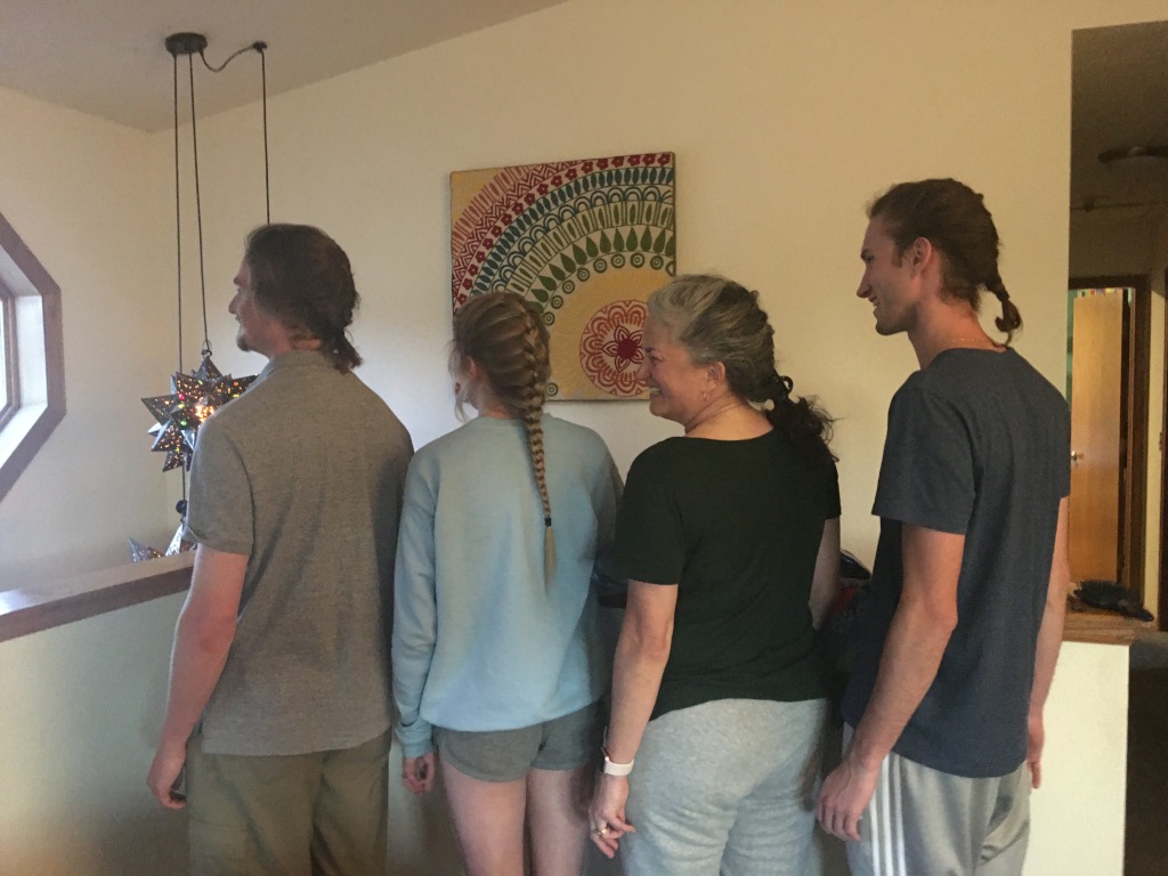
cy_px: 438
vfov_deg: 48.2
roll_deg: +0.5
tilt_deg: -1.7
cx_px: 584
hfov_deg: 61.7
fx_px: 979
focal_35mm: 29
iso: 160
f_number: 2.2
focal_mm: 4.15
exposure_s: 1/4
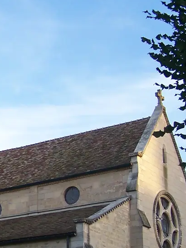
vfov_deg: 21.9
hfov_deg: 16.1
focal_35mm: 89
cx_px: -20
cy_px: 169
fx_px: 638
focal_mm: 6.3
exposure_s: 1/180
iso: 80
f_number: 2.8
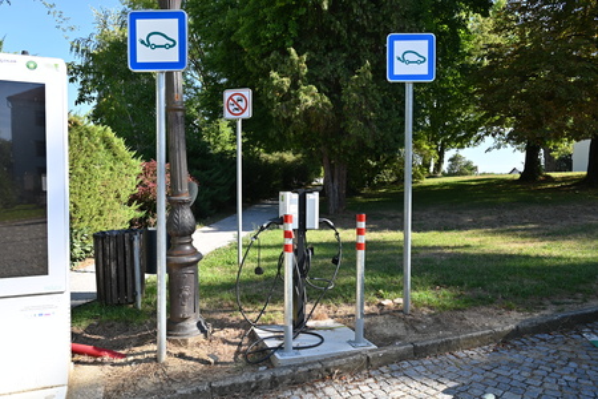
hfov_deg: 68.4
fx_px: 440
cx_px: 299
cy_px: 200
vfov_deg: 48.7
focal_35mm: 26
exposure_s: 1/250
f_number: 5.6
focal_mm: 26.5
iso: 125
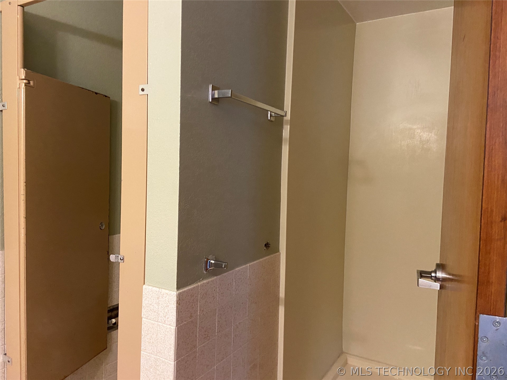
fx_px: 381
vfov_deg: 53.1
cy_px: 190
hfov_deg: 67.3
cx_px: 254
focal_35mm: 26
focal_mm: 4.25
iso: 500
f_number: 1.8
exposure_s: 1/60
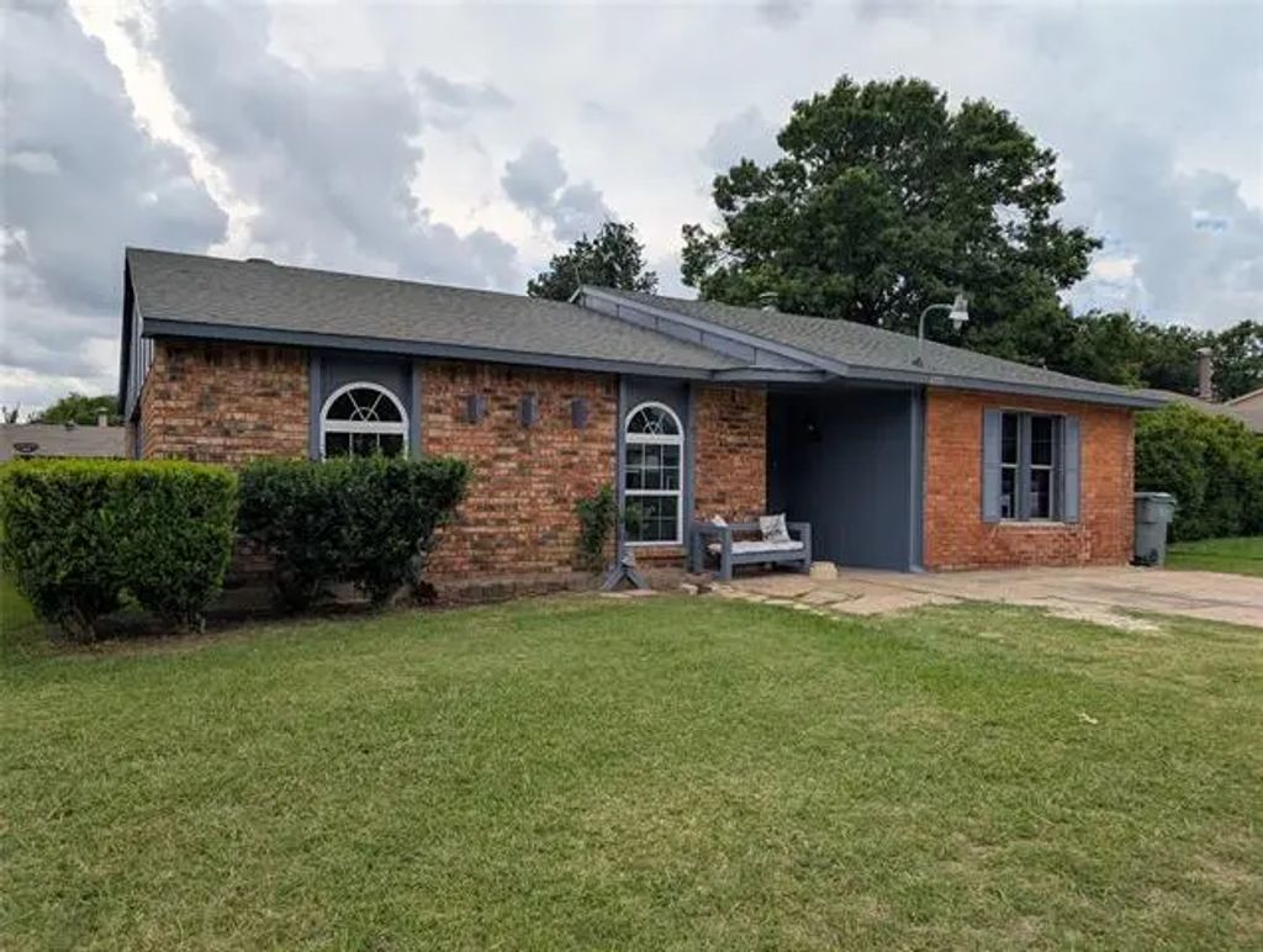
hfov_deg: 71.5
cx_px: 632
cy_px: 476
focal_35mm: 24
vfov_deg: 57.0
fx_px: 877
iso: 21
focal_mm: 6.9
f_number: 1.68
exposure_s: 1/1011
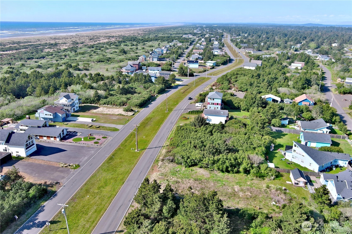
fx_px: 284
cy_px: 117
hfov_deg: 63.7
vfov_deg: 45.0
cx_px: 176
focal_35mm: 29
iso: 100
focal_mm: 10.57
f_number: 2.8
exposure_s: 1/709
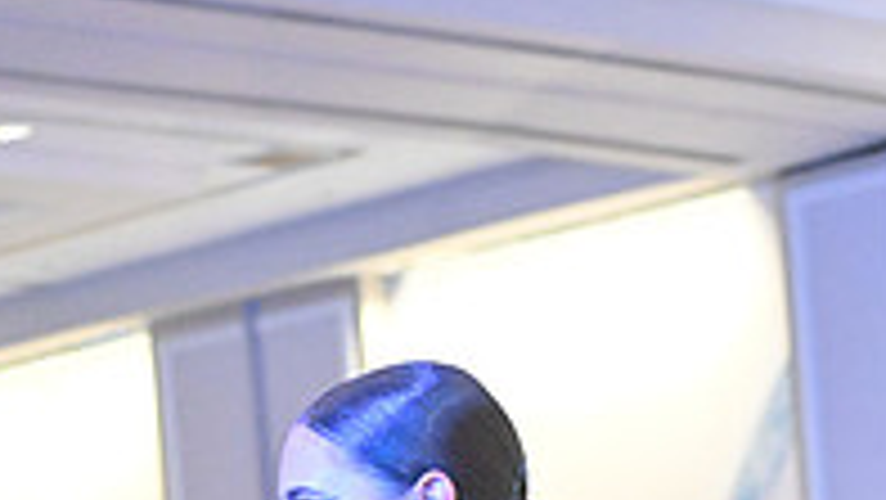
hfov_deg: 10.0
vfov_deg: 5.4
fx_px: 5077
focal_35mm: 216
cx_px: 304
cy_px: 1288
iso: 10000
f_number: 5.6
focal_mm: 70
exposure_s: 1/400
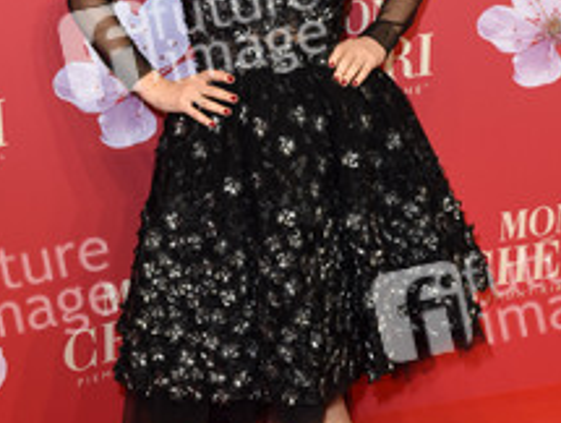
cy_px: 170
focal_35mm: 91
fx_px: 1477
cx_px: 269
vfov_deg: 16.3
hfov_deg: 21.5
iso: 640
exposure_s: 1/125
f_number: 6.3
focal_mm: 34
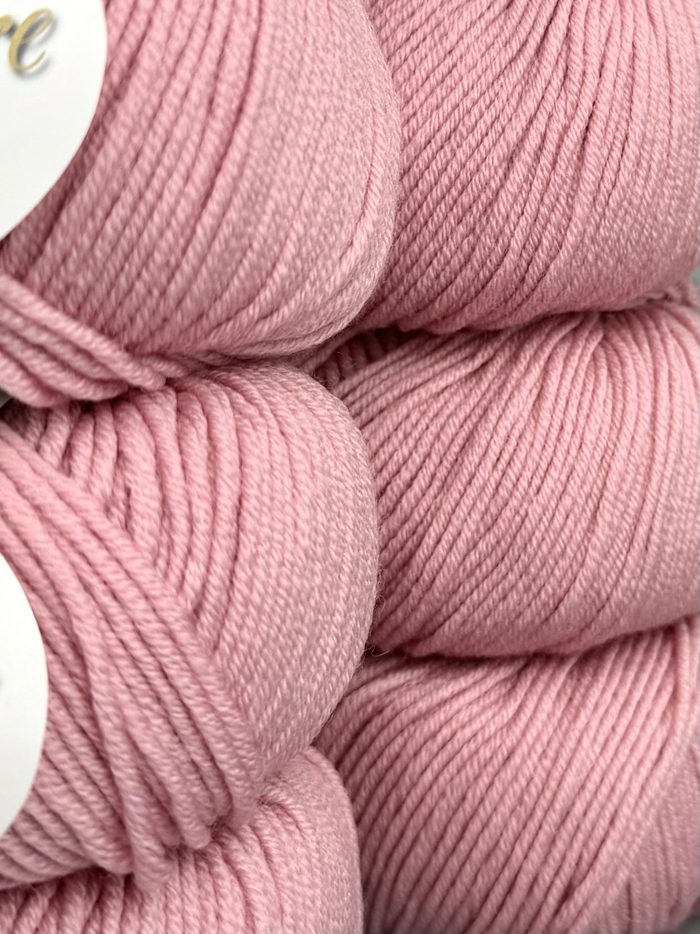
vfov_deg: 71.6
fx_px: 647
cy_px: 467
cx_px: 350
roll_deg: -0.5
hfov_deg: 56.8
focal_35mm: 24
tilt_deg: -8.7
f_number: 1.78
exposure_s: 1/1337
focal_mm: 6.76
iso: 80
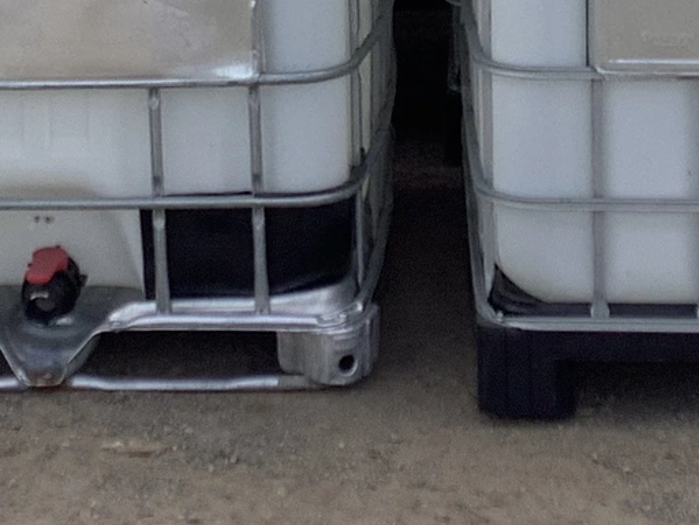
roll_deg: +1.3
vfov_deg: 11.5
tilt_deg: -3.4
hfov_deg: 16.3
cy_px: -345
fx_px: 2443
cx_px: 272
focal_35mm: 121
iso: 25
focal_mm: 3.3
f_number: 2.4
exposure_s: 1/1404
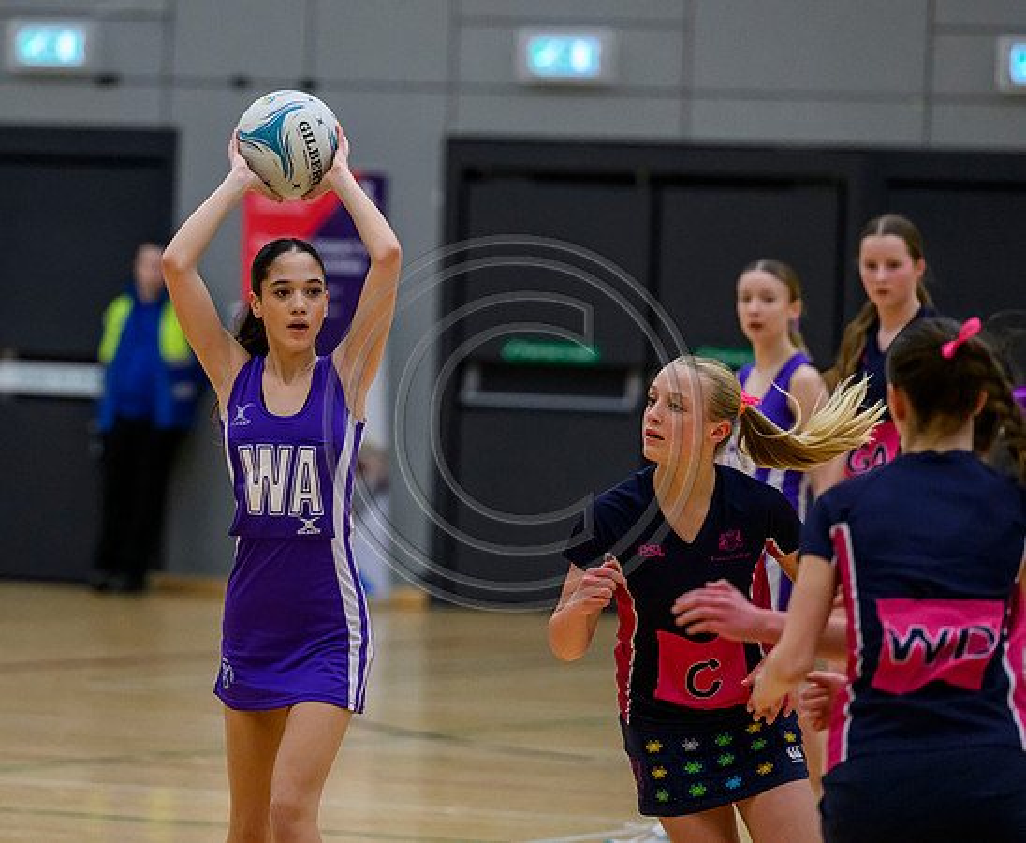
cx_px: 318
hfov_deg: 7.5
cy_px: 371
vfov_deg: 6.1
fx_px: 7863
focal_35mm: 256
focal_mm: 200
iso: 6400
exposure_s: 1/1000
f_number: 3.5
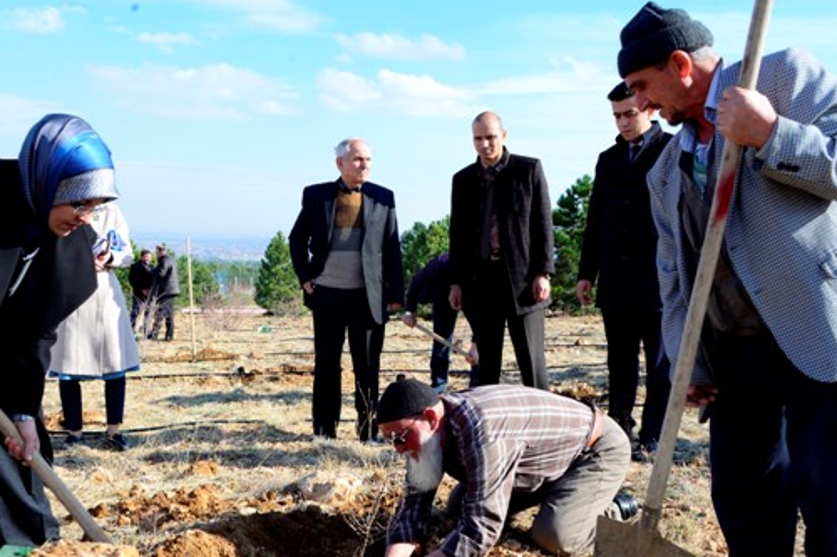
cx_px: 368
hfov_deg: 47.3
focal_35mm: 41
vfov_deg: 32.5
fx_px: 953
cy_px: 349
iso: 200
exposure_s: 1/160
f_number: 9
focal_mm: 32
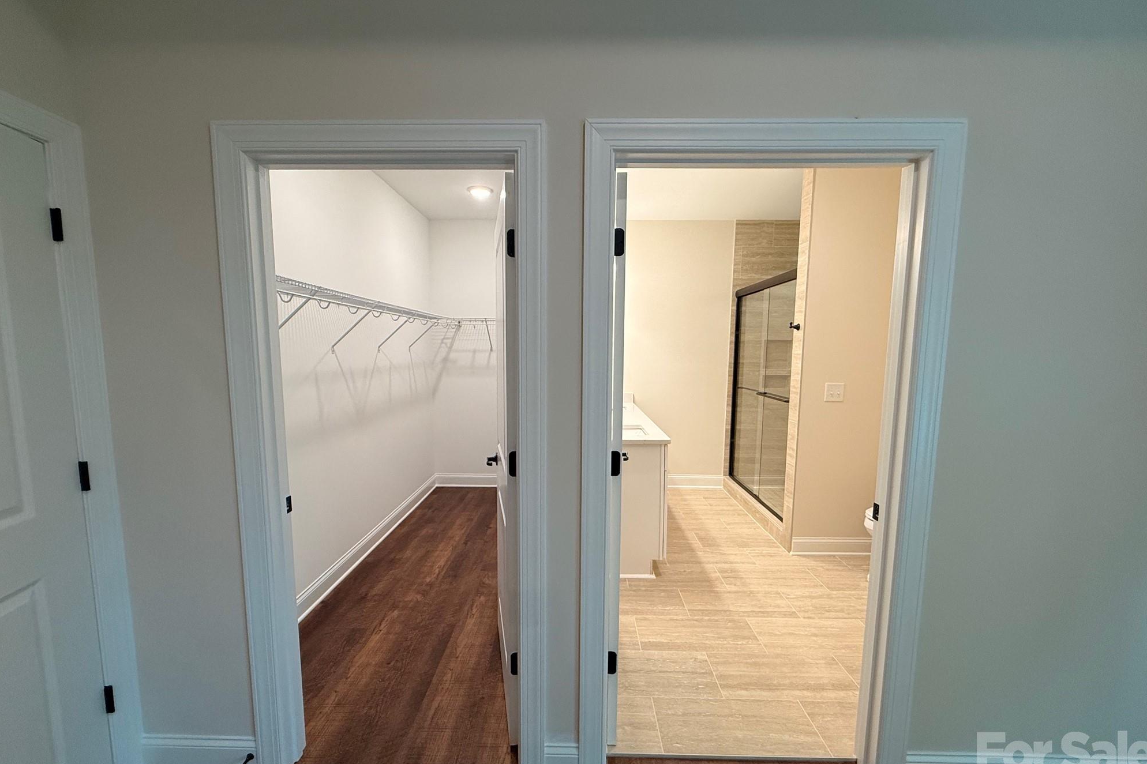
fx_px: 478
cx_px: 570
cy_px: 402
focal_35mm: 15
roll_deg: +0.0
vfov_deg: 77.3
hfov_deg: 100.4
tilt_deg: -5.5
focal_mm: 2.22
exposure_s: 1/120
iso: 160
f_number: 2.2
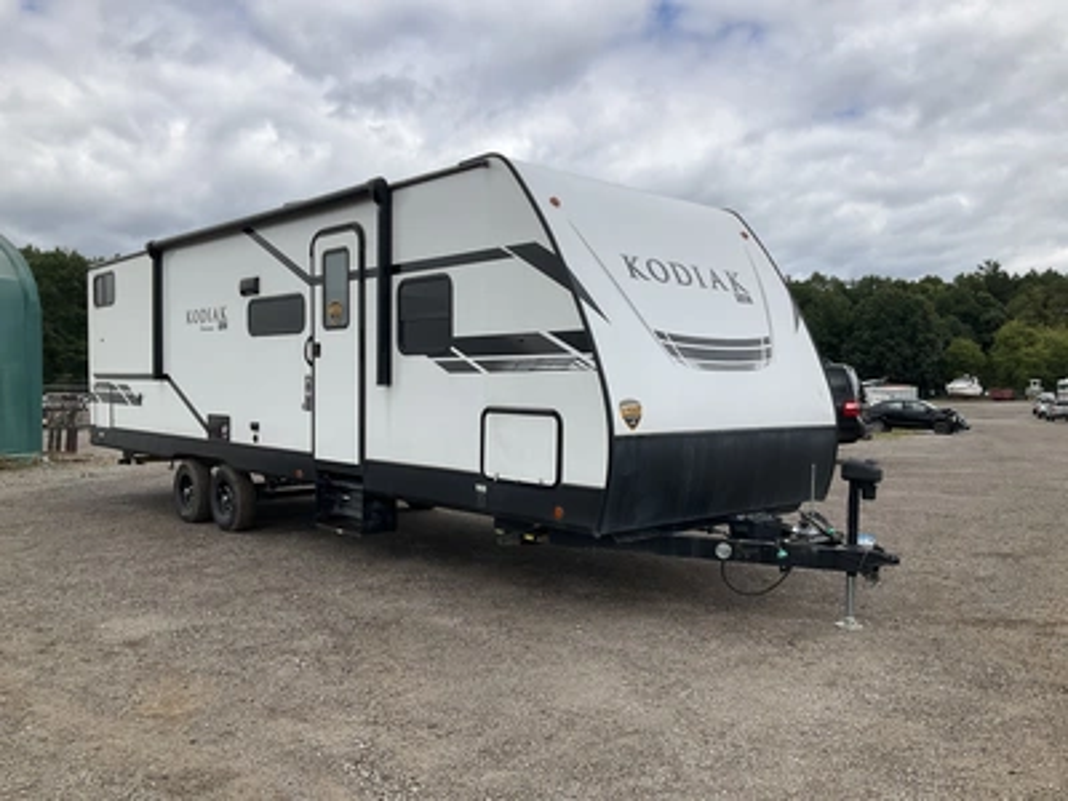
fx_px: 895
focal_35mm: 29
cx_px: 534
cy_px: 400
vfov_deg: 48.2
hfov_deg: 61.7
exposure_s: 1/2058
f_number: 1.8
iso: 25
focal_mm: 3
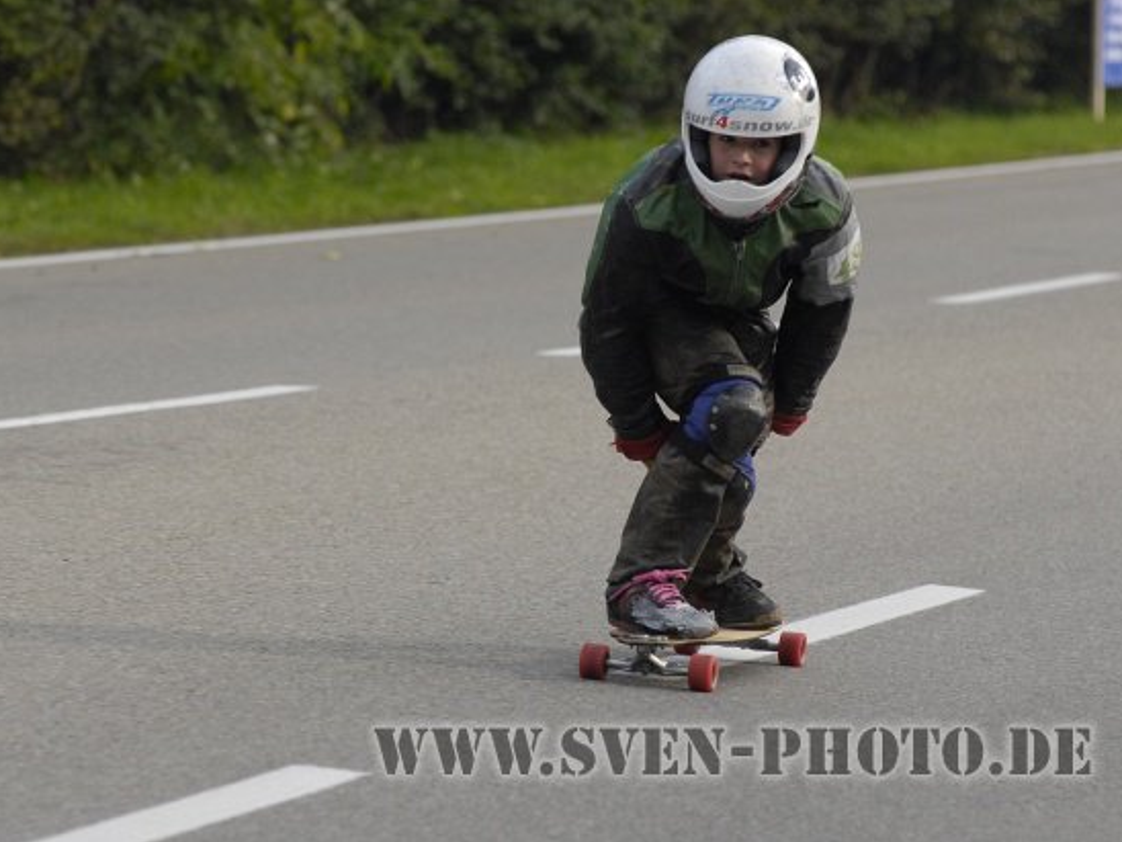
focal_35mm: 326
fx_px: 10567
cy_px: 422
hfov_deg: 6.1
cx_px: 525
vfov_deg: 4.6
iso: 400
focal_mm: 200
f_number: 5.6
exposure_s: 1/500
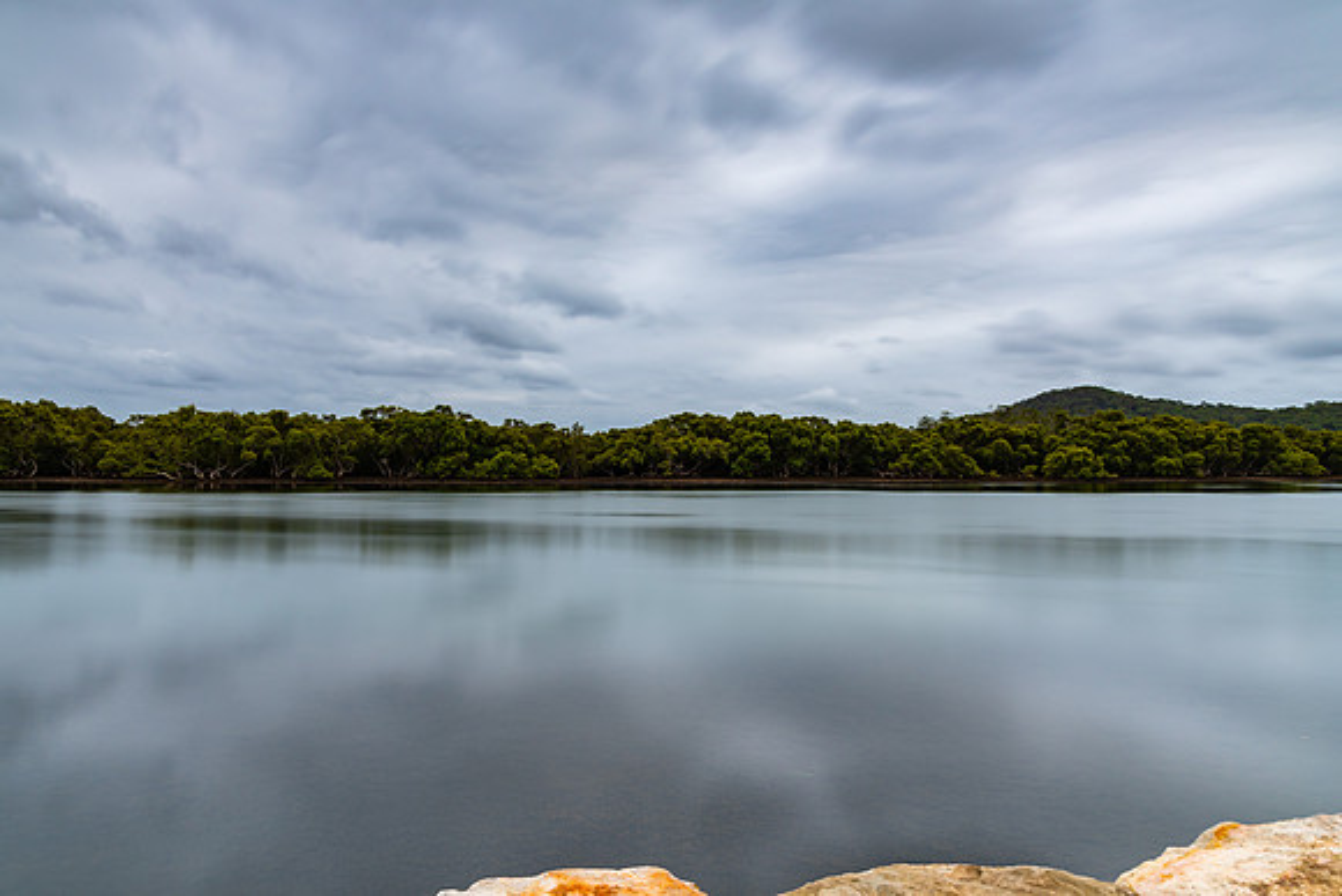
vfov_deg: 51.6
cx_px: 658
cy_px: 448
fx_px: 927
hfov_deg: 71.8
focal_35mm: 25
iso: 50
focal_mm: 16
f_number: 8
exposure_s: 6
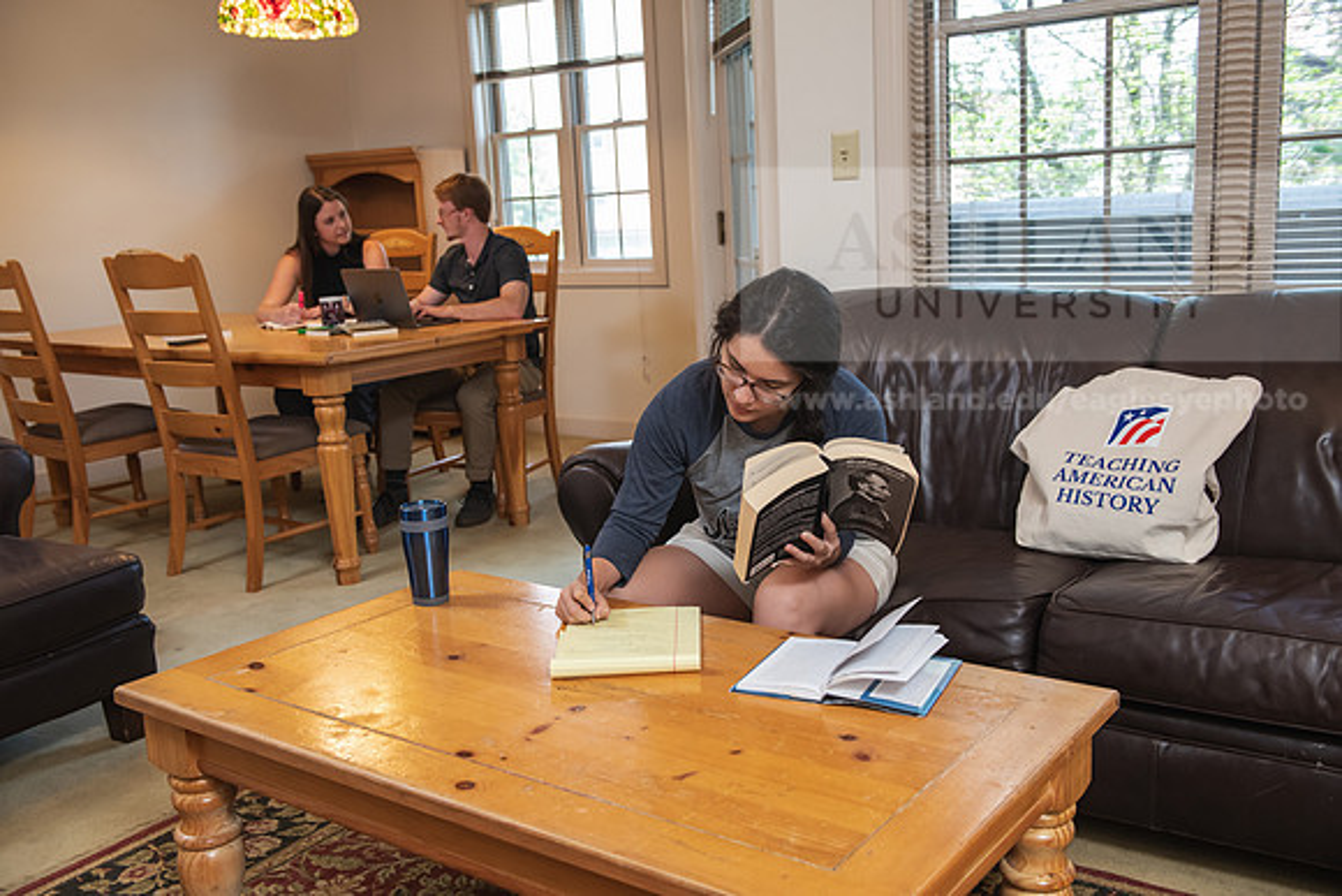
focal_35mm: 35
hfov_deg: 54.4
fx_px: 1305
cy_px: 448
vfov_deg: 37.9
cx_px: 671
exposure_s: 1/80
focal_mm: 35
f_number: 4.5
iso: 1250
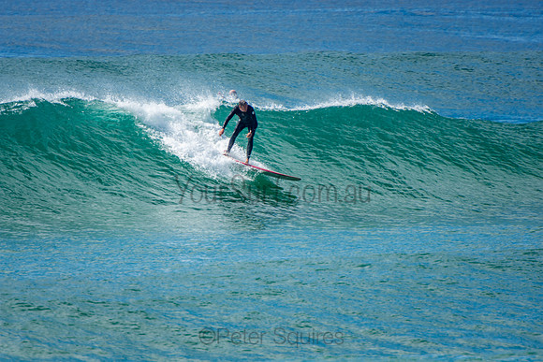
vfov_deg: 2.3
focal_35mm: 600
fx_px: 9052
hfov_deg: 3.4
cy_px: 181
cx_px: 272
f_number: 5.6
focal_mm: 400
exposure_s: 1/1250
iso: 250
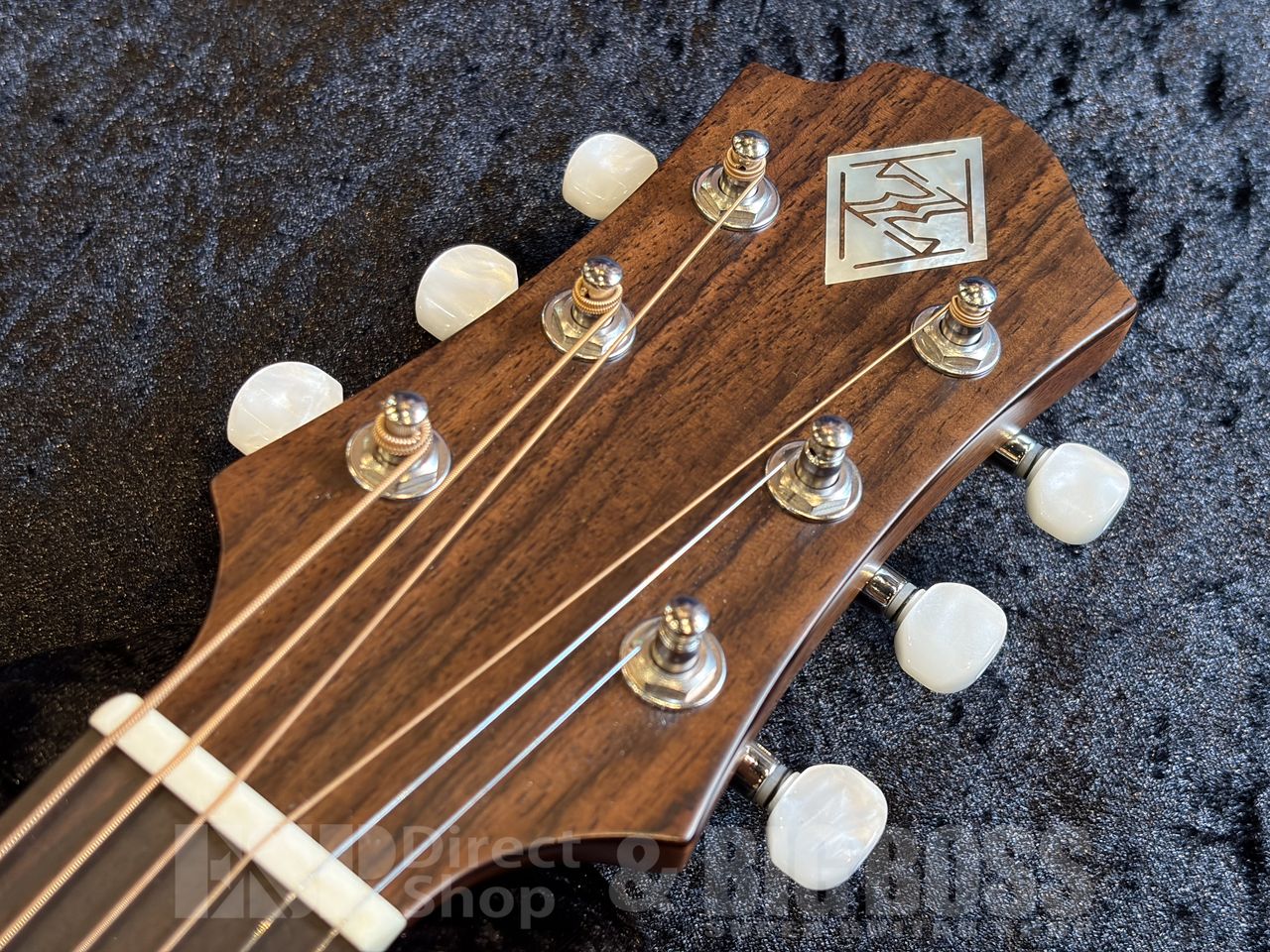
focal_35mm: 52
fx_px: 1908
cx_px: 635
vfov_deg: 28.0
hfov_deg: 36.8
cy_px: 476
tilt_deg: -66.7
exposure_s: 1/40
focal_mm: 5.96
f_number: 1.6
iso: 100
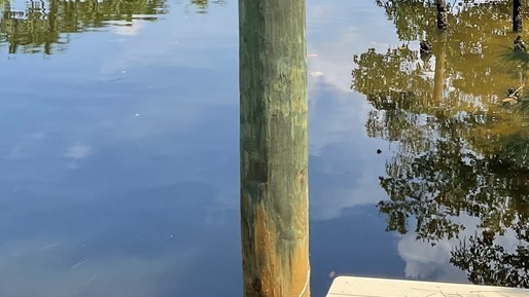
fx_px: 884
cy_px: -39
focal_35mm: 63
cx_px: 385
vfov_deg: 18.3
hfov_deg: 32.8
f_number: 1.8
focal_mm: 3
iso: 16
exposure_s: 1/1076
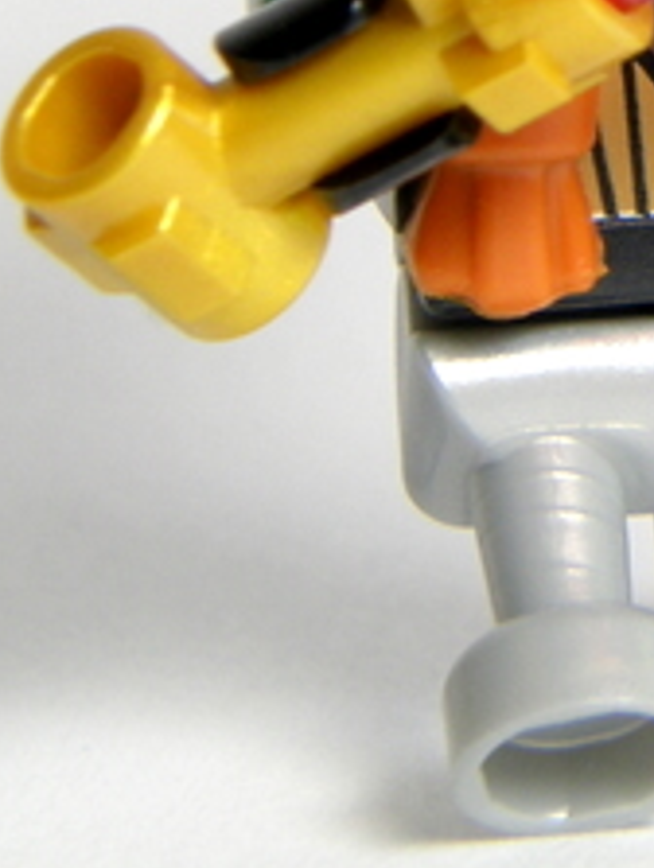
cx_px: 1199
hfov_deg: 7.3
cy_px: -292
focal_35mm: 197
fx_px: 4948
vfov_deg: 9.8
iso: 64
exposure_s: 1/15
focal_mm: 9.77
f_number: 4
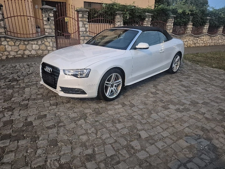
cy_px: 84
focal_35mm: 23
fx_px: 149
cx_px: 112
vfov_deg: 58.9
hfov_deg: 73.9
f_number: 1.8
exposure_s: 1/100
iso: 1600
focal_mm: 5.4
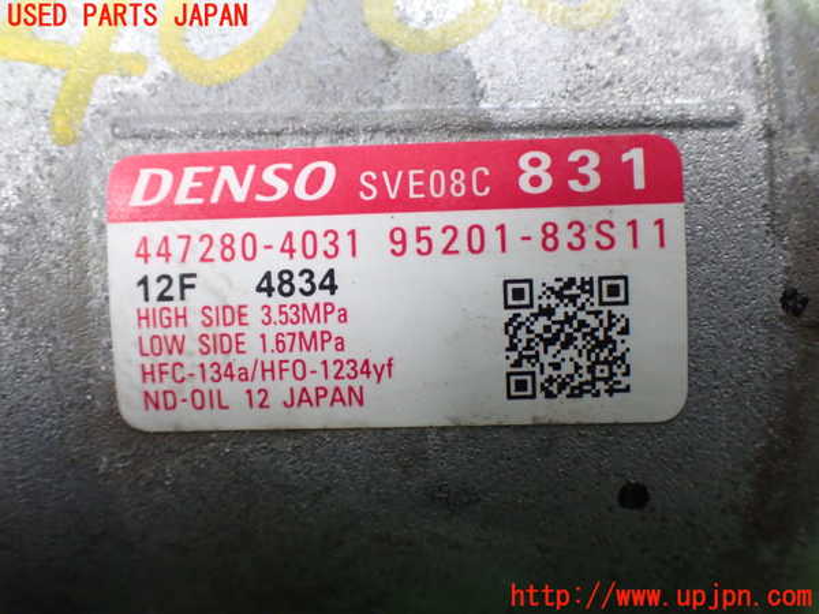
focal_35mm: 41
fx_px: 970
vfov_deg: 35.1
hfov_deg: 45.8
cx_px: 410
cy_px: 307
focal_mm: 7.31
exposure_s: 1/40
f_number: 2.8
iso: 1000
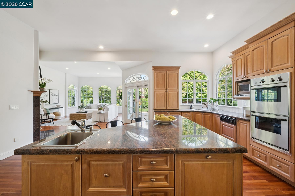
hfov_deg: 104.3
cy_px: 98
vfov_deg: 81.2
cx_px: 148
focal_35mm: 14
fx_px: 115
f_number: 22
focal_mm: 14
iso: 400
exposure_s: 1/3.33
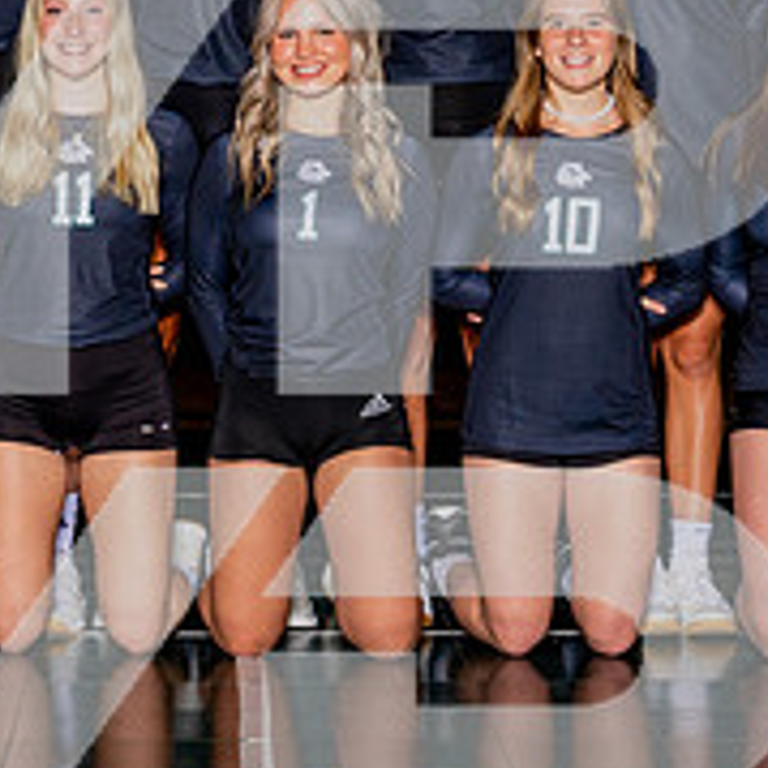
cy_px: 21
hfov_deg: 12.7
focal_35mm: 137
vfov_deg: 12.6
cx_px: 221
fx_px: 3439
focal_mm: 33
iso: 320
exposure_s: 1/200
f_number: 10
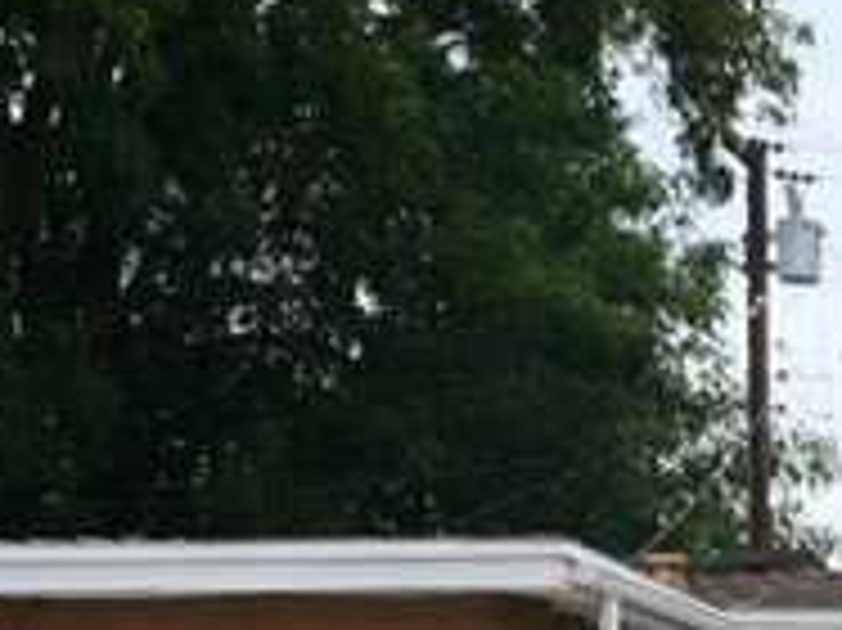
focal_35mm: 163
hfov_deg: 11.5
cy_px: 1402
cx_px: 1337
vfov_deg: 8.5
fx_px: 3962
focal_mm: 11.4
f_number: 3.5
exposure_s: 1/1600
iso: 125
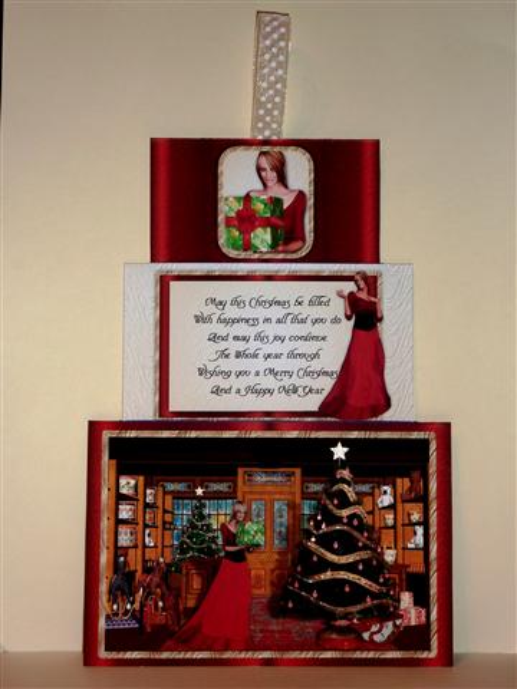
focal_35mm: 63
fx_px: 1255
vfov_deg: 30.7
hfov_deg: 23.3
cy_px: 344
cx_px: 258
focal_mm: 10.3
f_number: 4
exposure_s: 1/30
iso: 100
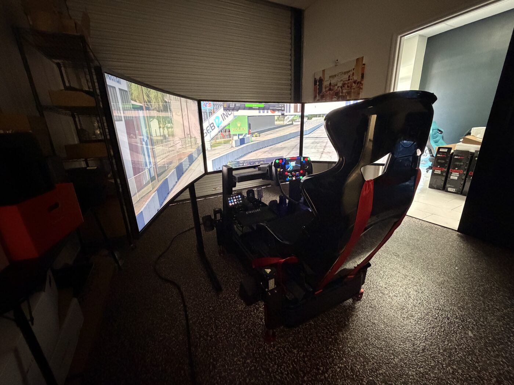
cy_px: 192
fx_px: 208
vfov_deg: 85.7
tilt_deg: -17.7
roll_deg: +3.0
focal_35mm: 14
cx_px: 257
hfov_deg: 102.1
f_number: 2.2
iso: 1250
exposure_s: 1/60
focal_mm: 2.22
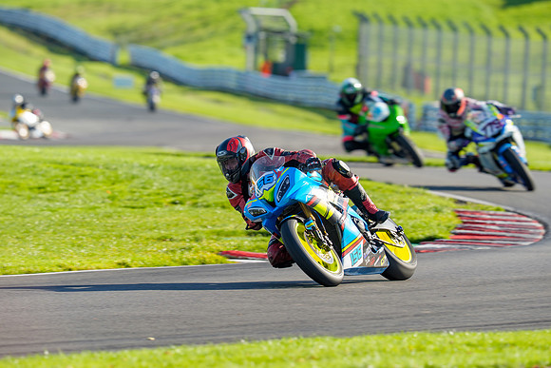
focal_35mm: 425
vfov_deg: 3.2
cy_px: 195
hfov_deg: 4.9
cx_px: 292
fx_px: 6501
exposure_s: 1/400
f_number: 5.6
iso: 125
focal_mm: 400
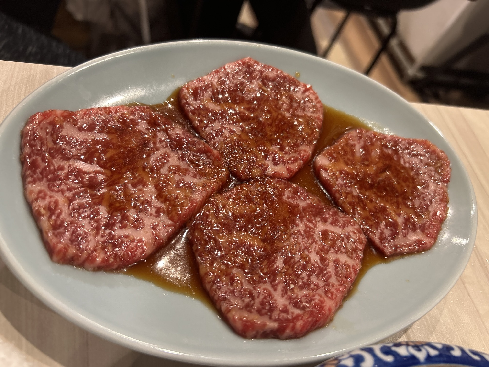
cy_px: 184
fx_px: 367
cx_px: 244
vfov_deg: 53.1
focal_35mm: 26
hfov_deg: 67.3
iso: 125
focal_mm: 5.7
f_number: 1.5
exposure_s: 1/50
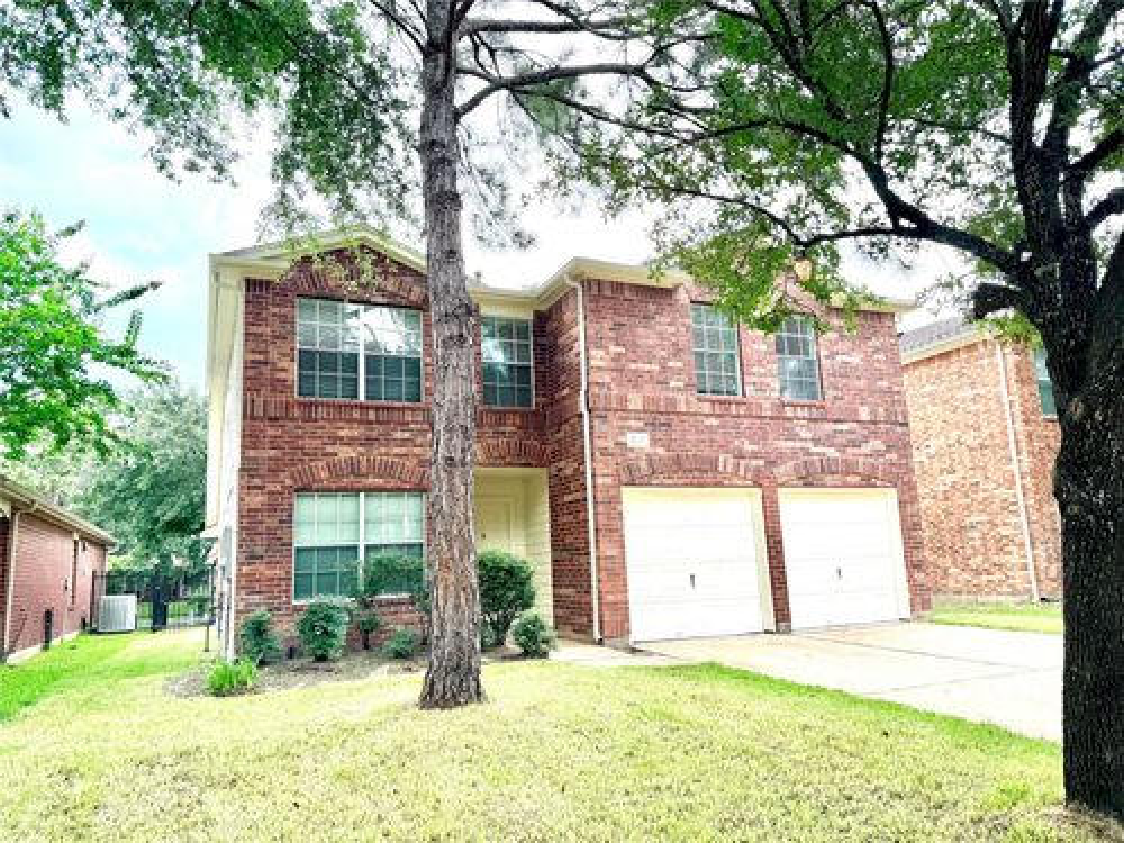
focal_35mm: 24
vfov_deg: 56.8
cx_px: 562
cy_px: 422
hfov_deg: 71.6
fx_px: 779
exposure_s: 1/772
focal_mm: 6.76
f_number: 1.78
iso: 100
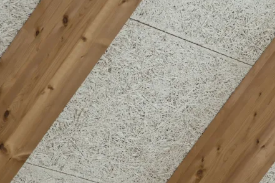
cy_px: 50
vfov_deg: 5.6
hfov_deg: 8.4
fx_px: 1871
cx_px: 181
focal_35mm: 245
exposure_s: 1/125
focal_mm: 120
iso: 640
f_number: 5
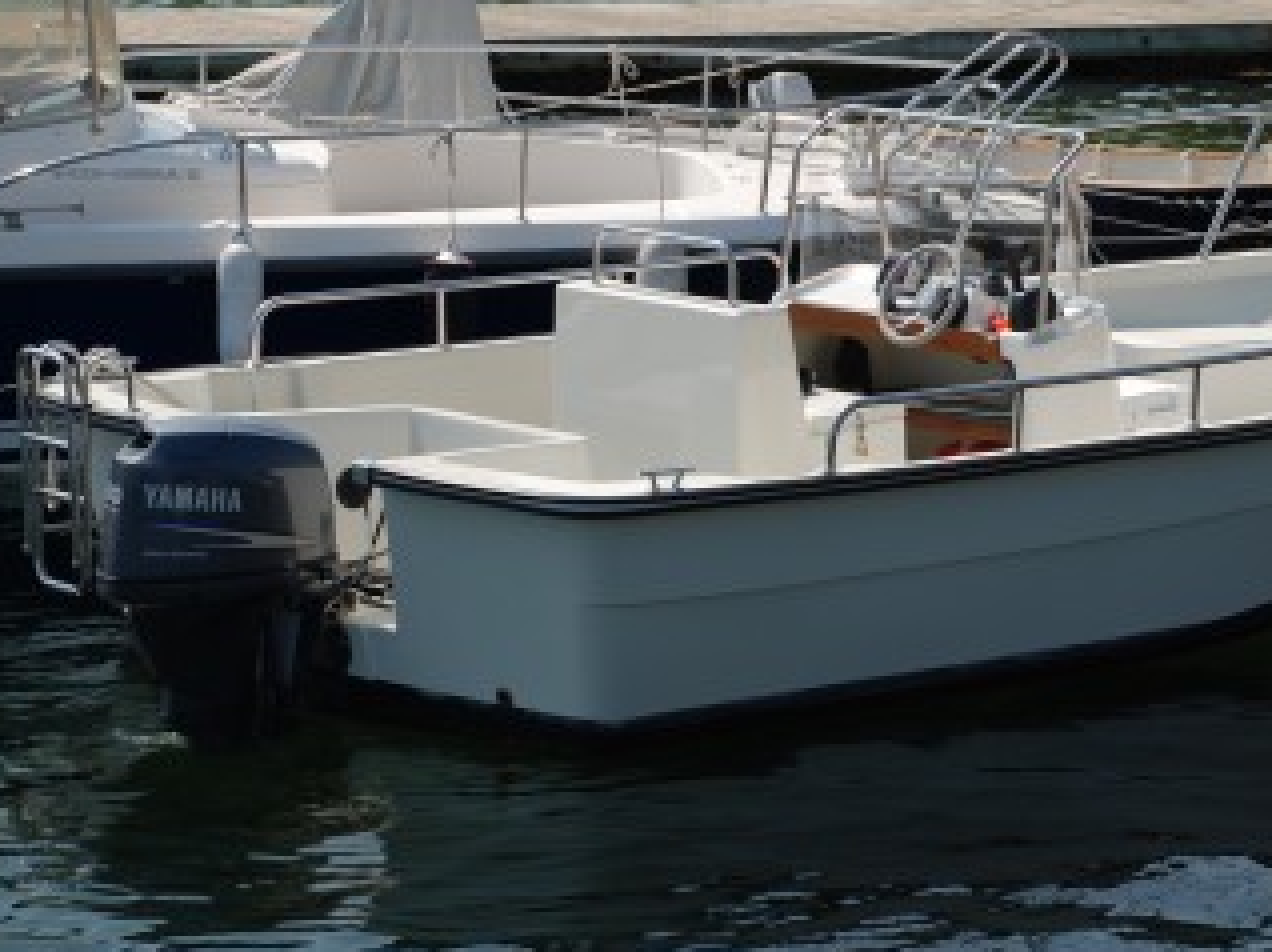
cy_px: 286
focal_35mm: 150
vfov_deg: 9.9
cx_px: 900
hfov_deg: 13.1
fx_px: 5508
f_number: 5.6
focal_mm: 66
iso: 110
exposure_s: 1/500
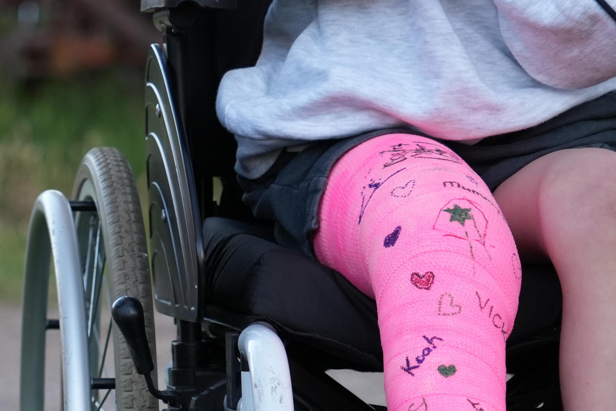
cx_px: 154
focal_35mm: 346
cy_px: 279
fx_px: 5919
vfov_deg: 4.0
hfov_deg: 6.0
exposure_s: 1/125
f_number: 6.3
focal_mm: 124
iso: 1000
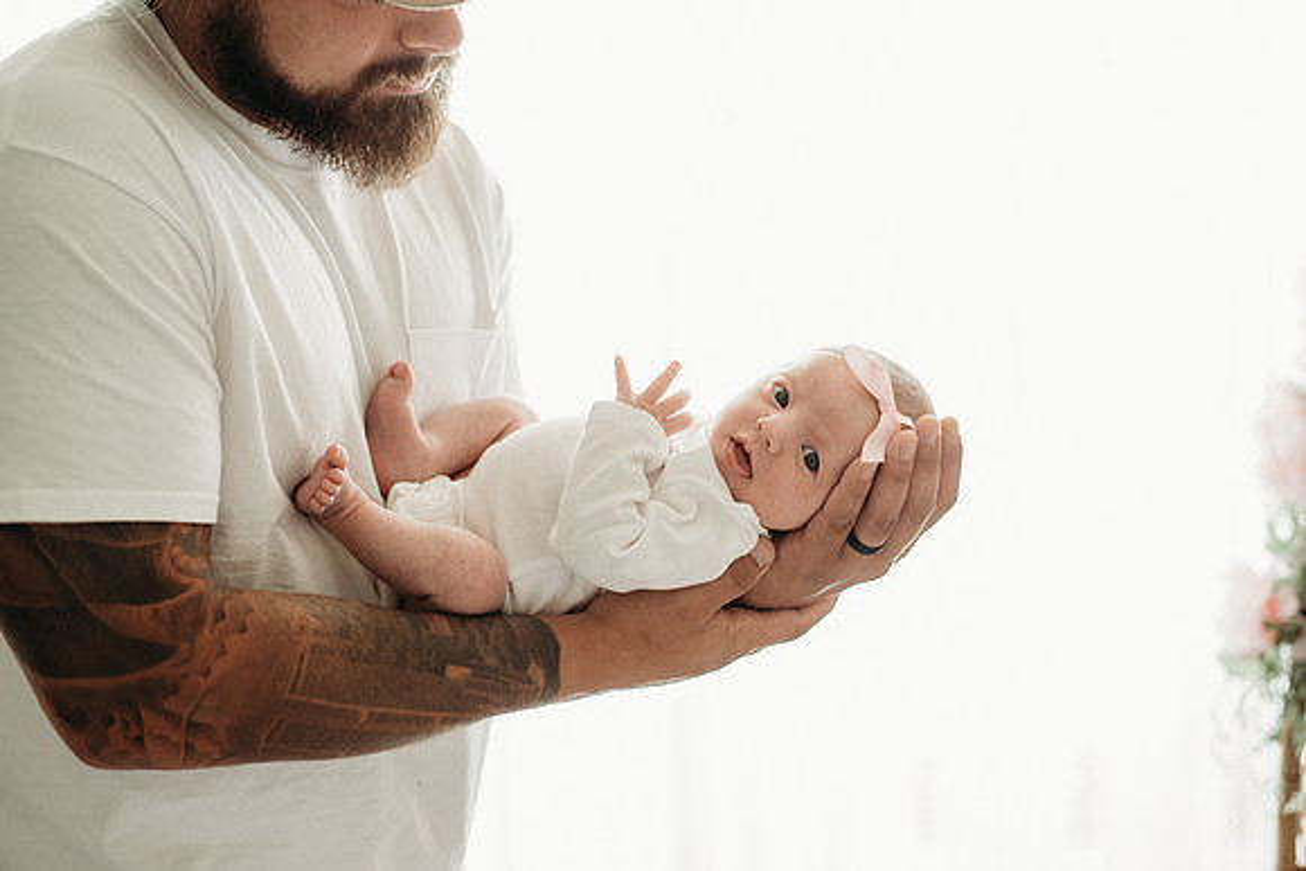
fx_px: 1814
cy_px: 436
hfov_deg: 39.6
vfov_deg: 27.0
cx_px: 653
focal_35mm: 50
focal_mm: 50
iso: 800
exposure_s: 1/200
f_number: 2.5
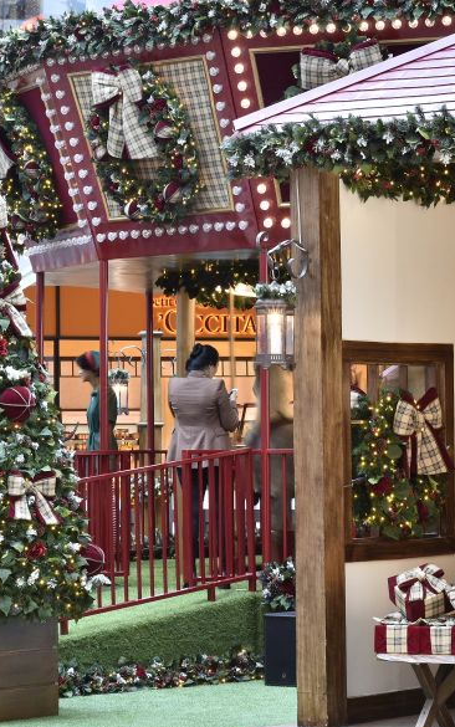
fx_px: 2934
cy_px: 355
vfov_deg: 14.1
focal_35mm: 148
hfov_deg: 8.8
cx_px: 423
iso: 200
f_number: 16
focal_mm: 85
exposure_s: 1/2.5
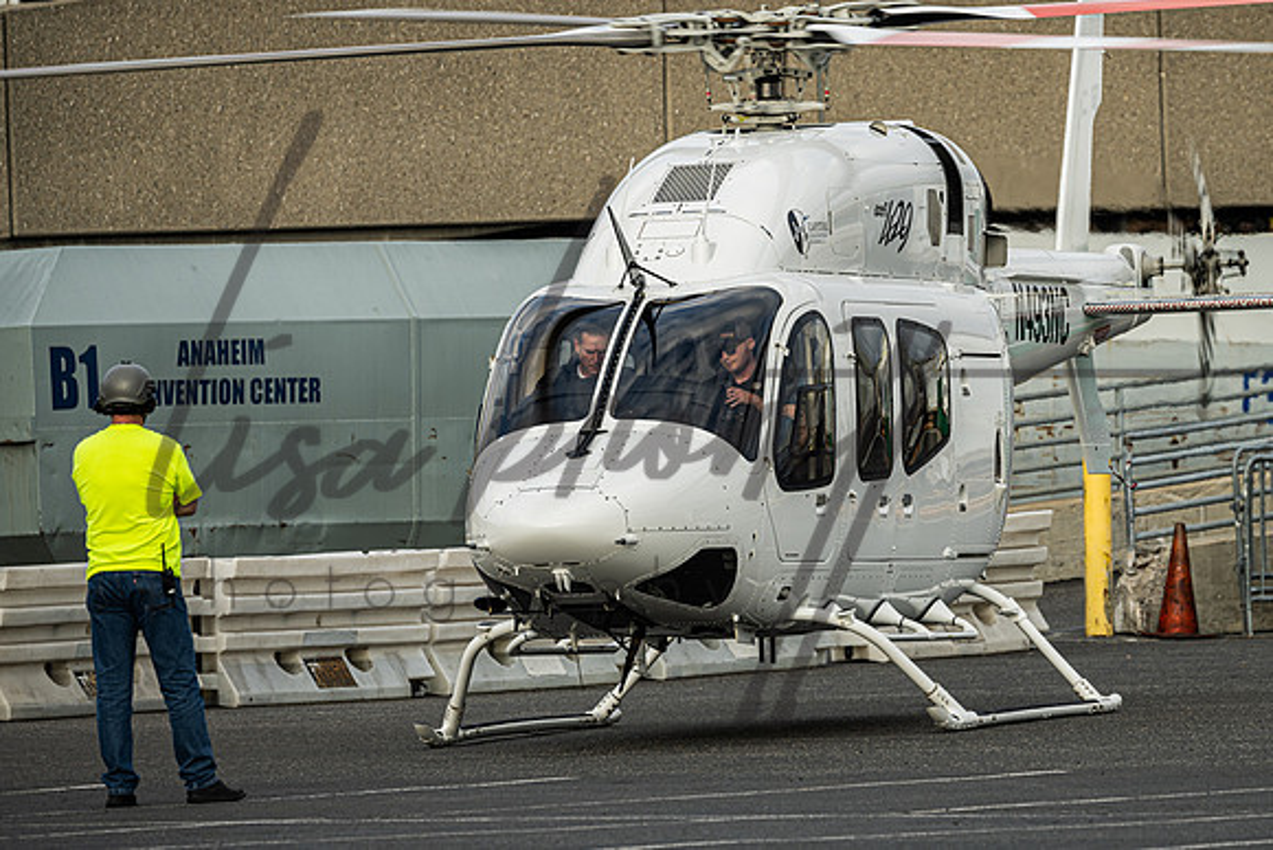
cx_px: 788
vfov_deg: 3.0
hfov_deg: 4.6
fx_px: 15999
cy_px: 363
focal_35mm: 452
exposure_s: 1/250
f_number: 7.1
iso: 125
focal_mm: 330
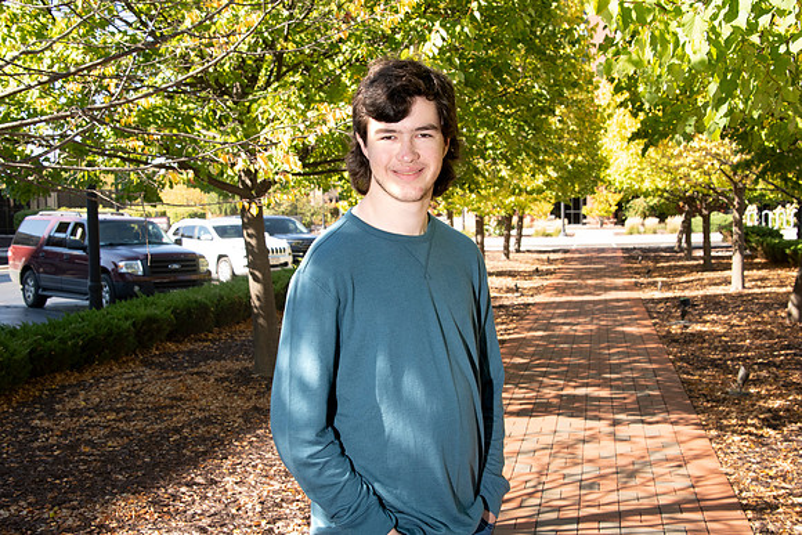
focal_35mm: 52
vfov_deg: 26.0
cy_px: 268
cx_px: 401
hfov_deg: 38.2
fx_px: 1159
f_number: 10
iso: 800
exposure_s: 1/160
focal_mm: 52
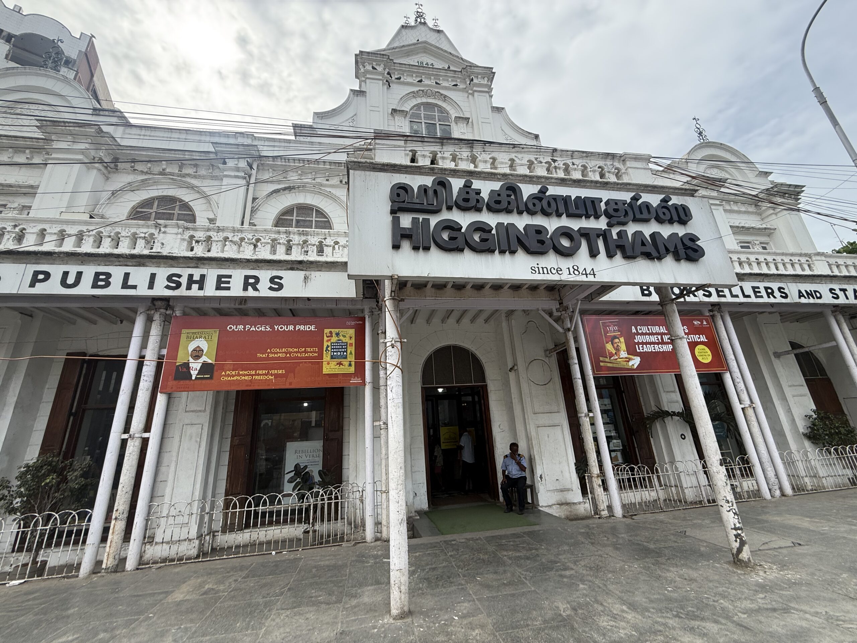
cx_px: 428
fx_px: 347
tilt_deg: +18.1
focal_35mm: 14
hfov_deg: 102.1
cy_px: 322
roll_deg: +2.9
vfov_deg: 85.7
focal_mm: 2.22
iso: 50
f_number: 2.2
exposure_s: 1/799
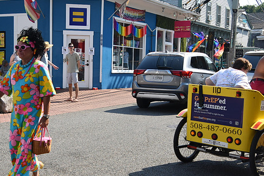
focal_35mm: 66
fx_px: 482
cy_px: 92
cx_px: 103
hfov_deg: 30.6
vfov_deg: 20.8
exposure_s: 1/750
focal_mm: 35
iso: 640
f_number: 5.6
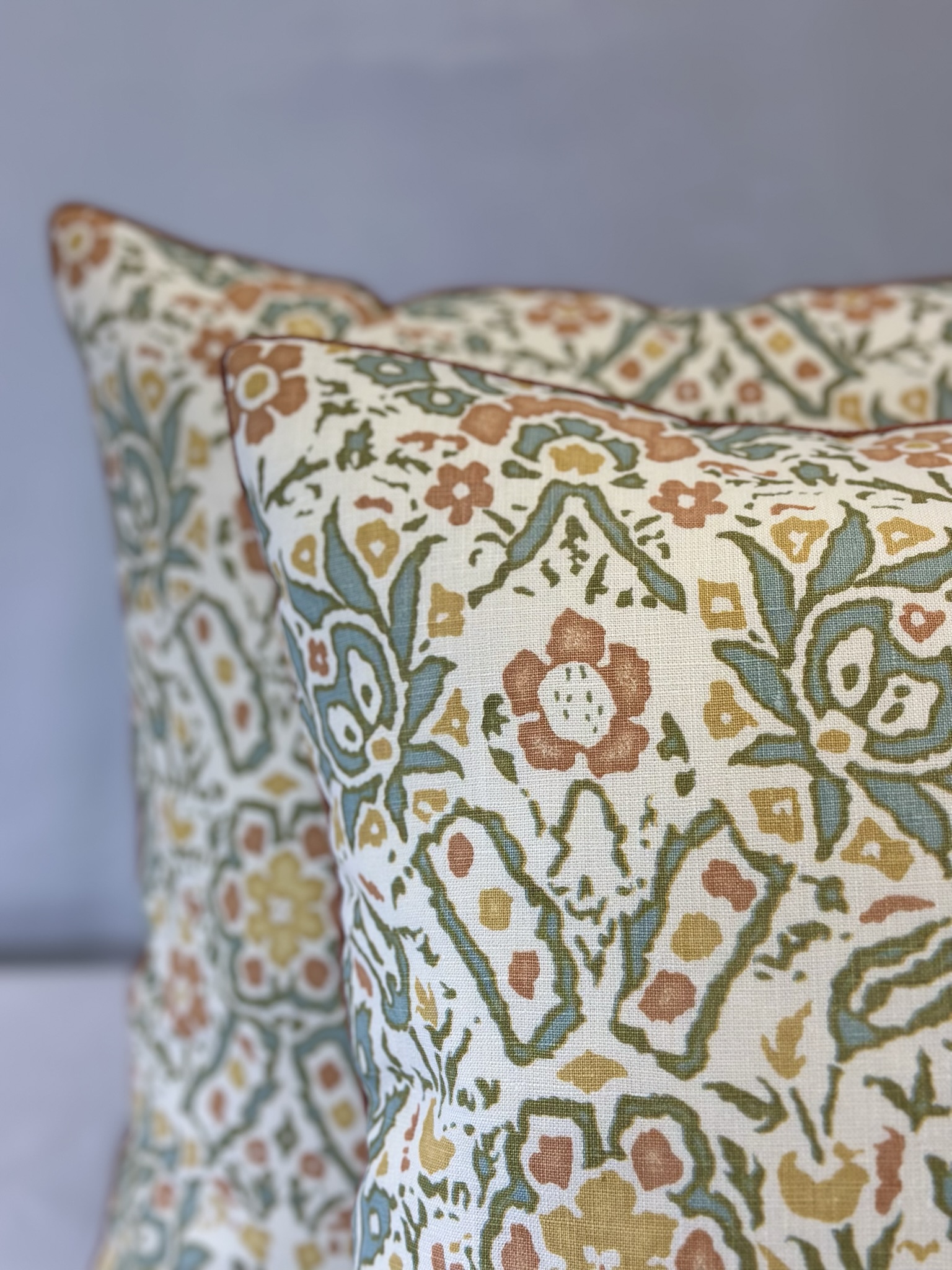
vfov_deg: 39.7
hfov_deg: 30.3
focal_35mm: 48
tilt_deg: -17.6
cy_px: 635
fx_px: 1760
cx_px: 476
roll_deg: +2.7
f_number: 1.78
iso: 80
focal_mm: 6.86
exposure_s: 1/344
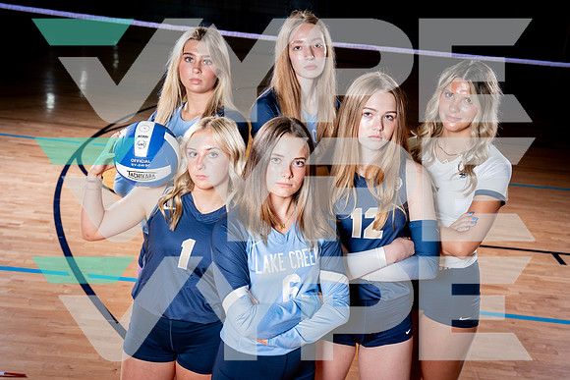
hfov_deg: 43.3
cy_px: 190
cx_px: 285
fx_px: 718
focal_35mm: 45
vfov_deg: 29.7
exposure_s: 1/250
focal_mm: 43
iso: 250
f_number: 5.6
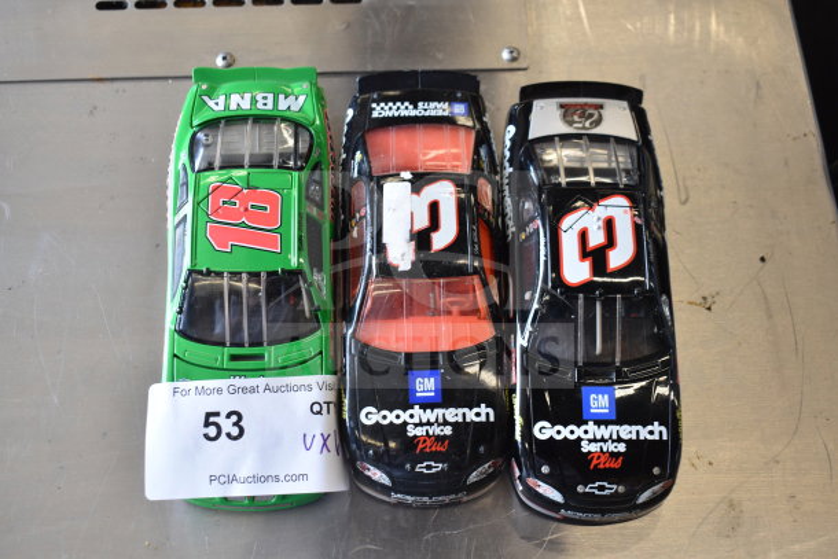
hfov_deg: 45.0
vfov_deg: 30.9
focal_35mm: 44
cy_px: 280
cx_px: 419
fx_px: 1013
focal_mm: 29
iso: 250
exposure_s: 1/50
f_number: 4.2
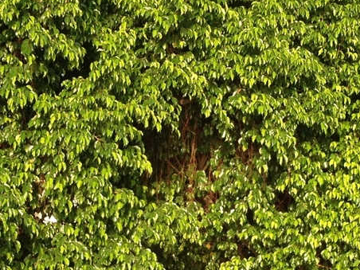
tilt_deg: +2.6
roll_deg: +0.3
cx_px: 217
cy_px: 264
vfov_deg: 11.8
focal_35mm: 124
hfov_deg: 15.9
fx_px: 1290
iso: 50
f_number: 2.4
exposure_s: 1/373
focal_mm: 4.28
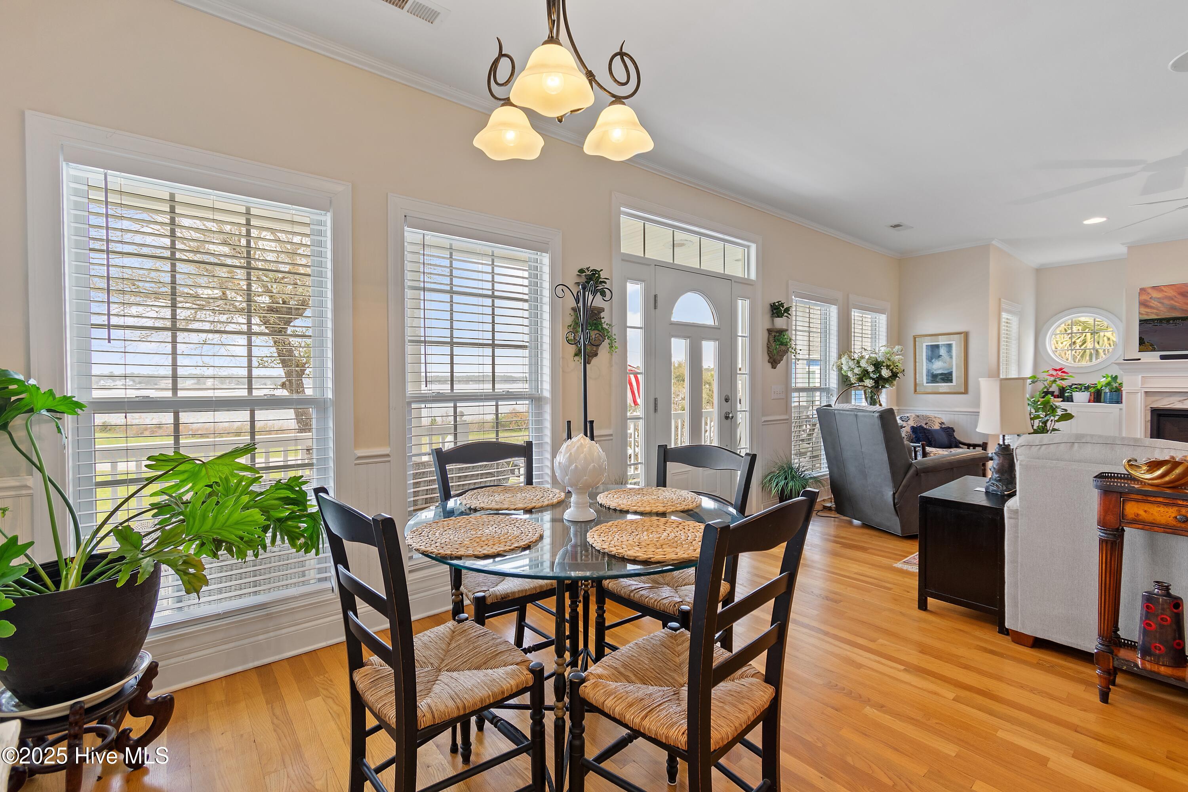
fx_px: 495
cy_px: 396
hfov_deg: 100.4
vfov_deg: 77.3
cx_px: 594
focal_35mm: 15
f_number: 4.5
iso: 100
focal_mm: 10
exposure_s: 1/5
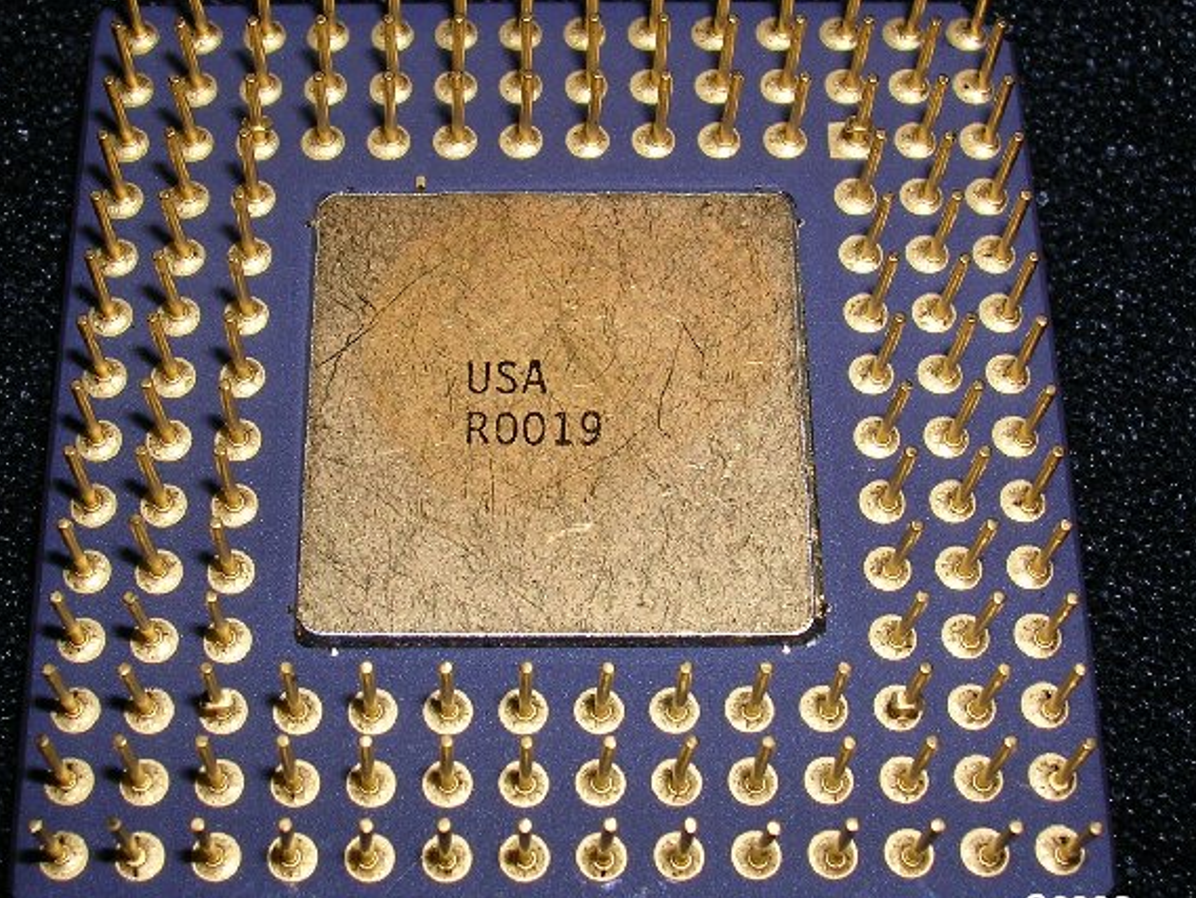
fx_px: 2039
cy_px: 454
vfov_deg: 24.8
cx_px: 532
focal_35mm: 59
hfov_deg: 32.7
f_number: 5.2
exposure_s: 1/60.1
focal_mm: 7
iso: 50
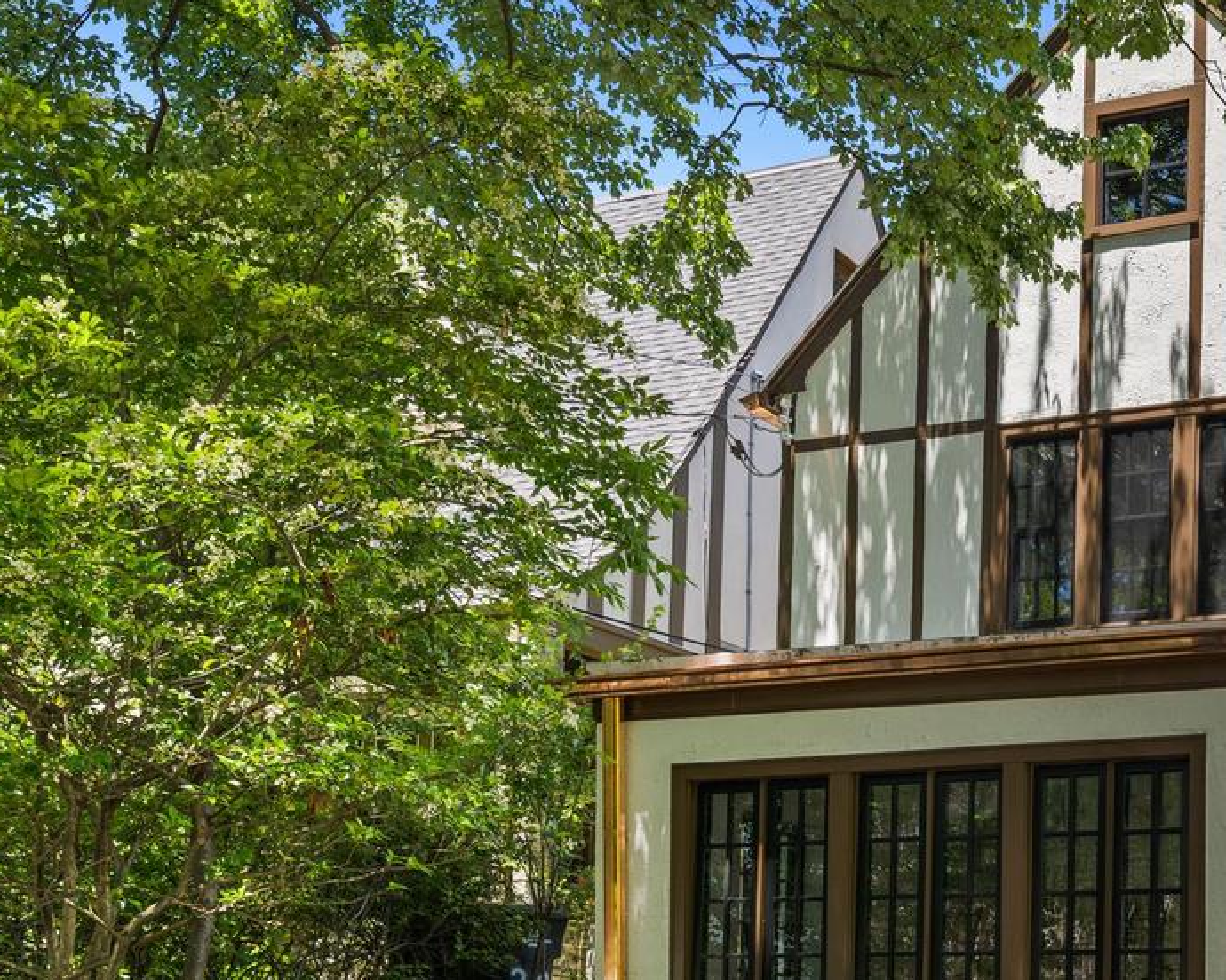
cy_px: 707
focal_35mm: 47
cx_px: 1141
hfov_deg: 36.6
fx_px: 1705
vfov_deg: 31.6
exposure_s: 1/30
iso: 200
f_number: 5.6
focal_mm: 24
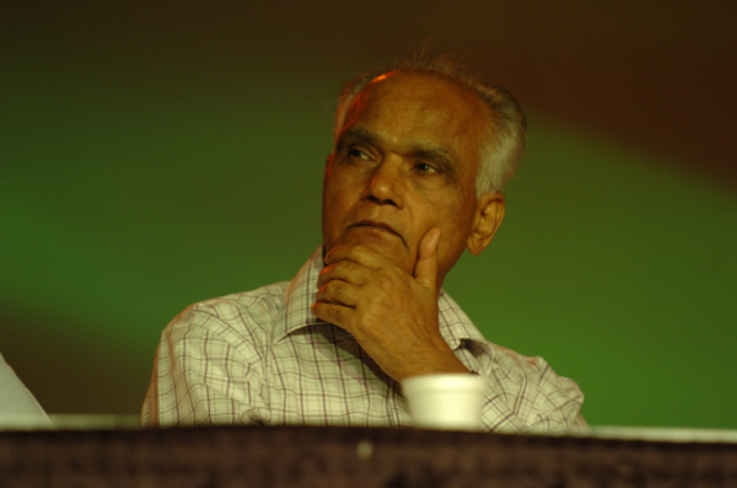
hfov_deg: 6.9
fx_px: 6127
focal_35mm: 300
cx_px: 368
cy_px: 244
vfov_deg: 4.6
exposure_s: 1/100
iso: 400
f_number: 2.8
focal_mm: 200
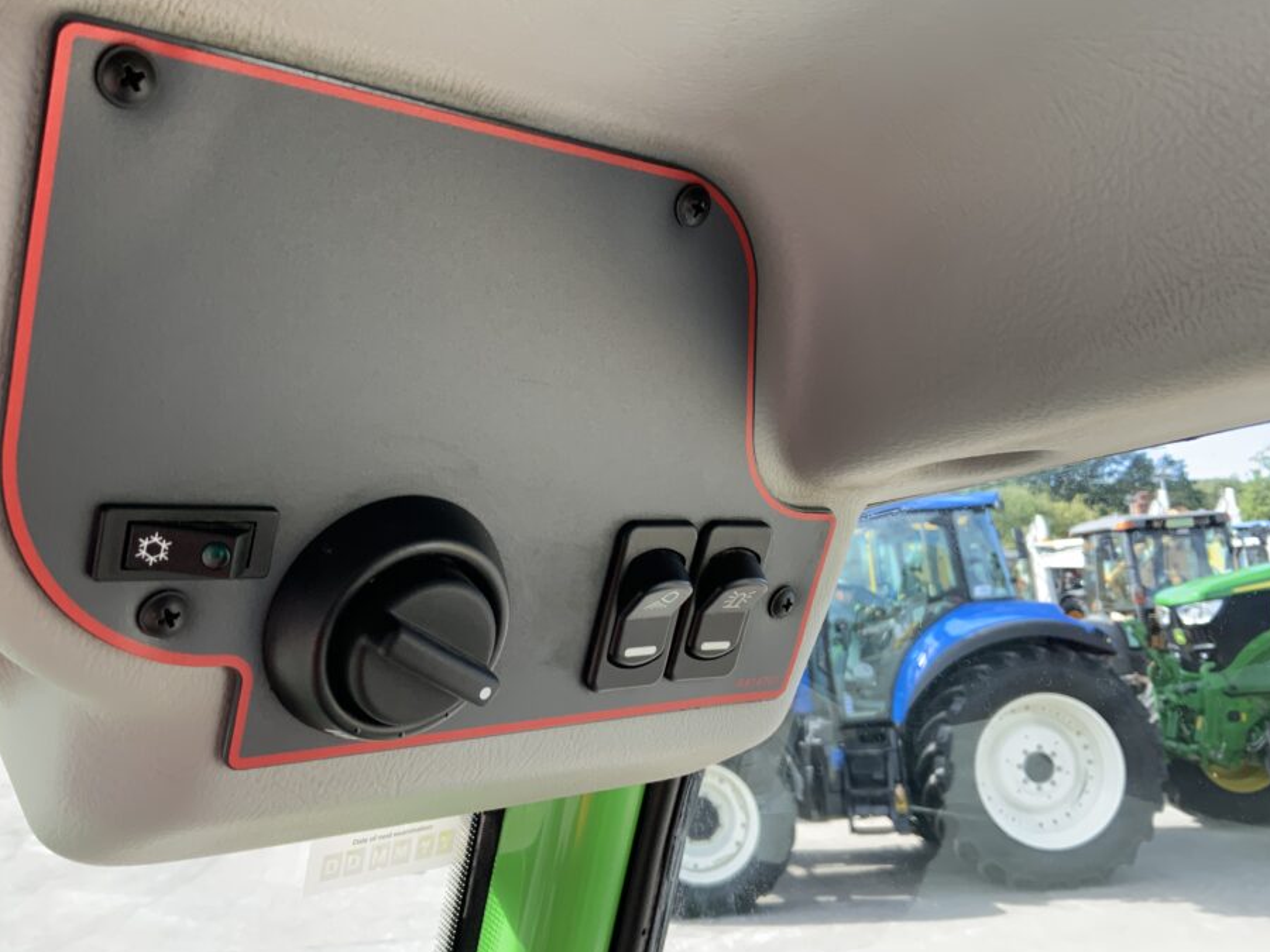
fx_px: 1211
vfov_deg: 42.9
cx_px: 598
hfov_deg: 55.3
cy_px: 441
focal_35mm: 33
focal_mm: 3
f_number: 1.8
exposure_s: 1/142
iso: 16
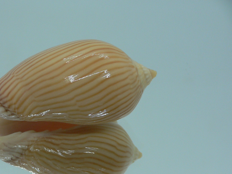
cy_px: 117
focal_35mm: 50
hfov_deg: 37.6
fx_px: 335
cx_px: 68
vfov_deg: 28.9
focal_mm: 4.6
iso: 80
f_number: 2.8
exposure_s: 1/60
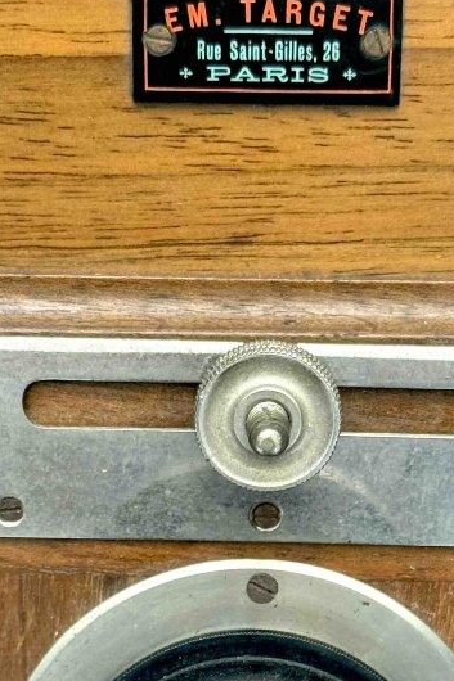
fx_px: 2139
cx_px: 243
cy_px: 671
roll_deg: +1.5
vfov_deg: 17.7
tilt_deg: -23.7
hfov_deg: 12.1
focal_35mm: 113
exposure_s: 1/60
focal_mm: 6.76
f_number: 1.78
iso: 200
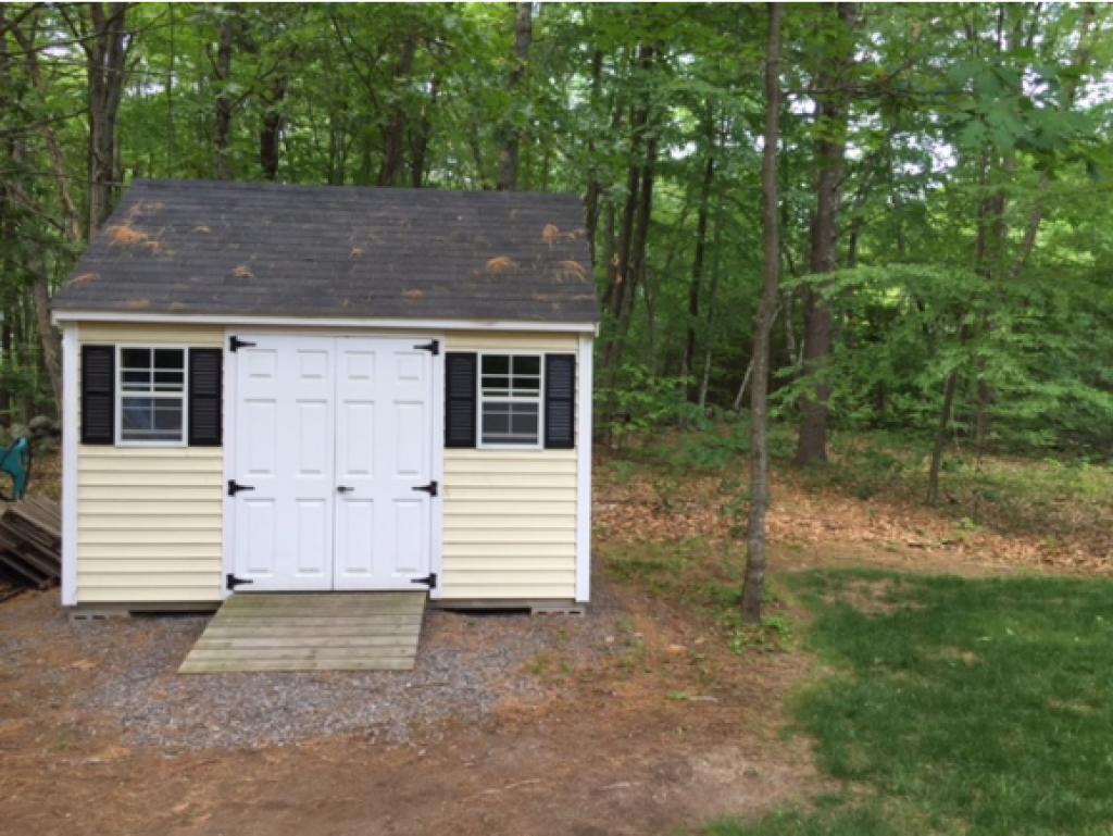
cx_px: 556
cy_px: 418
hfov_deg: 61.6
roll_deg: -1.1
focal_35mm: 29
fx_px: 933
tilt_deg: -1.1
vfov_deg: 48.3
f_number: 2.2
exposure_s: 1/120
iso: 50
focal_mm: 4.15
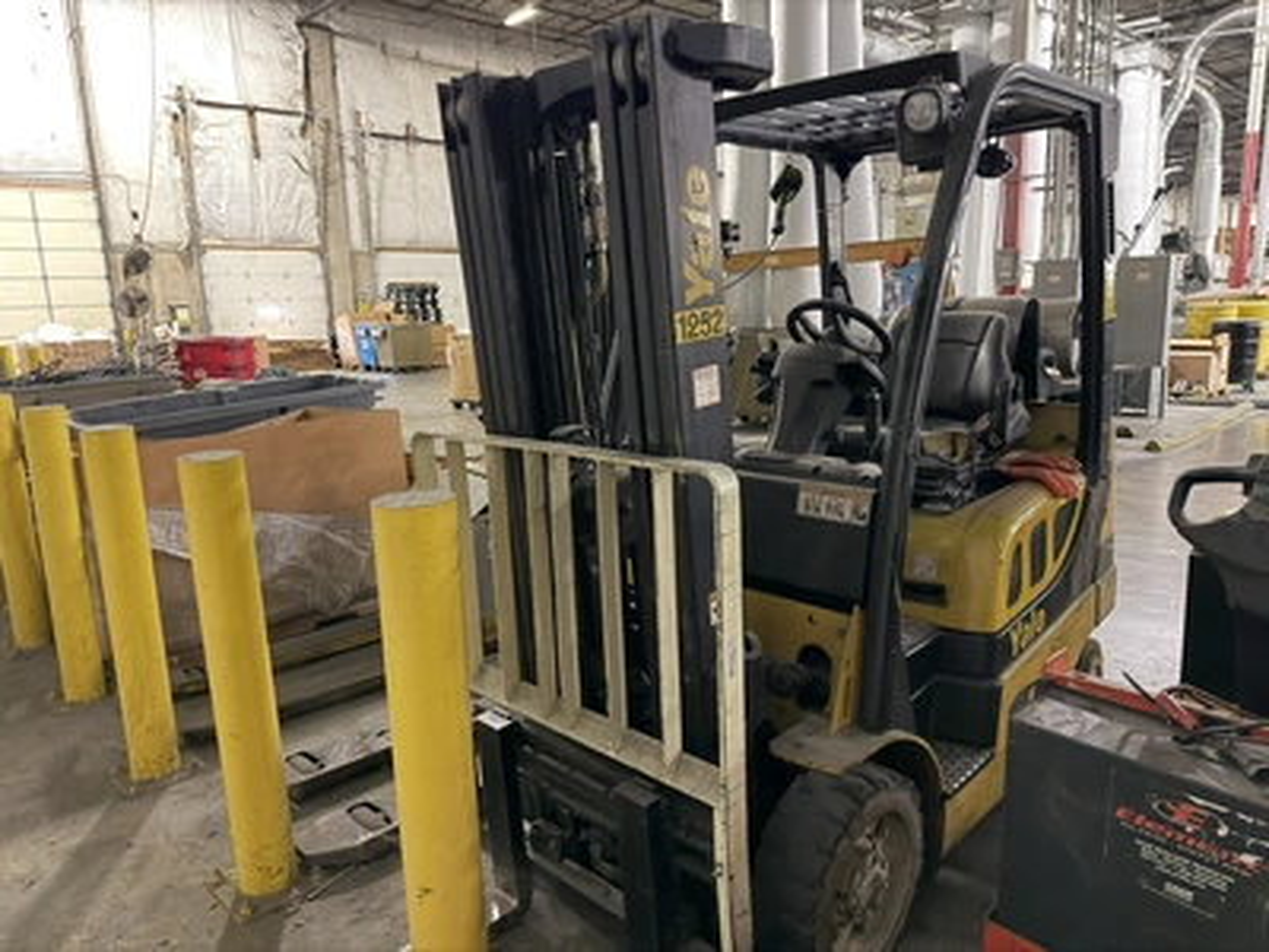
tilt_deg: -10.8
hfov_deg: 71.6
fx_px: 880
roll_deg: +2.0
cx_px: 634
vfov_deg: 56.8
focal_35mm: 24
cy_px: 476
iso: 1600
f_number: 1.78
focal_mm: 6.76
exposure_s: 1/20
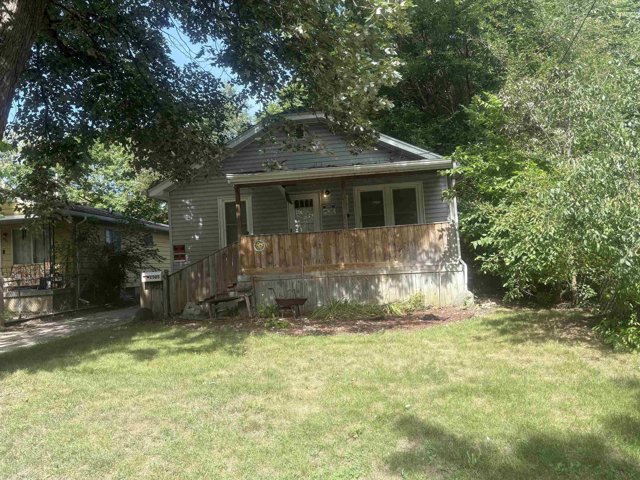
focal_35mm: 29
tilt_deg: +4.1
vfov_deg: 48.2
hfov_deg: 61.6
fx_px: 536
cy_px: 231
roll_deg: +4.2
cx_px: 302
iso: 50
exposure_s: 1/724
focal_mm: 5.96
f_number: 1.6
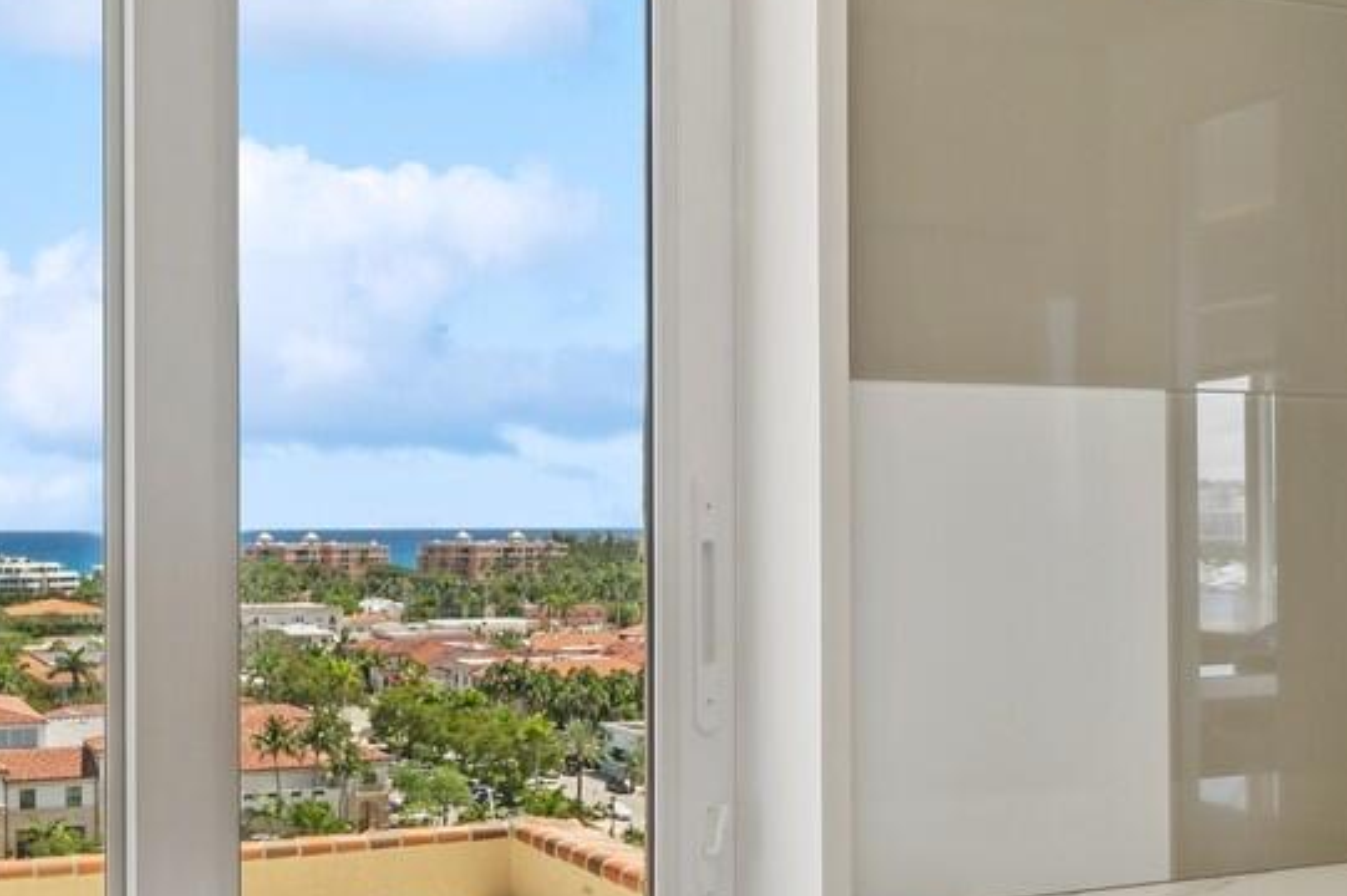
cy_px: 566
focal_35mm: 44
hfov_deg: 43.9
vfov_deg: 30.3
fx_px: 1645
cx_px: 458
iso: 100
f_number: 8
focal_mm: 17
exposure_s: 1/40
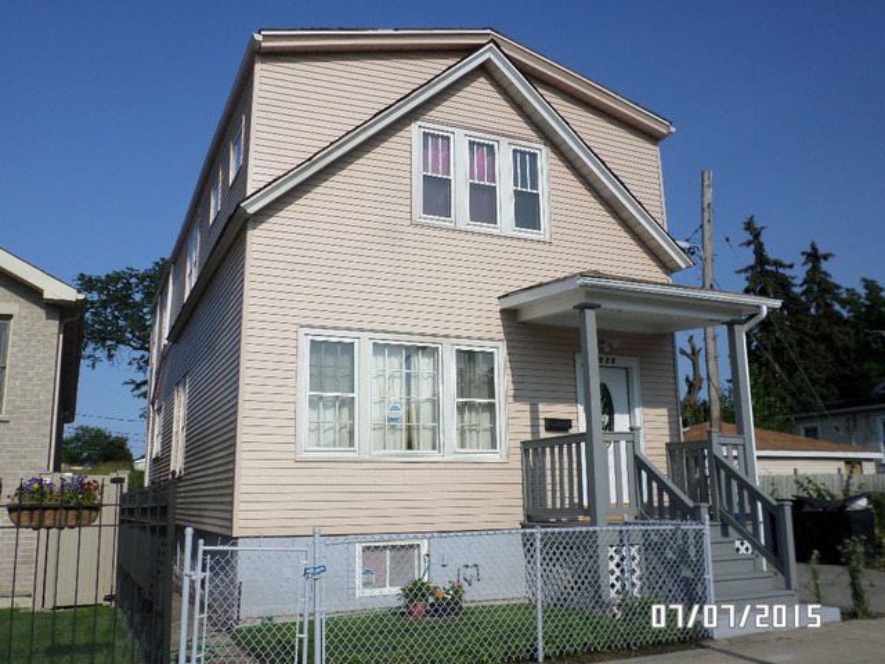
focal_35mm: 30
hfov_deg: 60.0
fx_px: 767
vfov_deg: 46.8
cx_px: 442
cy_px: 332
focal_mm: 5.5
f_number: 2.7
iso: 80
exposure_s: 1/1500
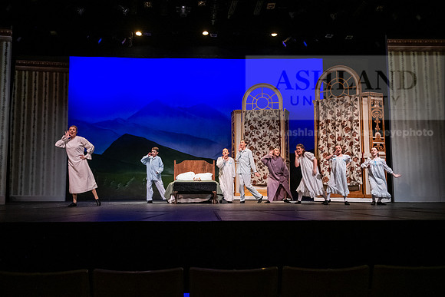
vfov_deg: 37.9
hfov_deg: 54.4
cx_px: 222
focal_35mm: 35
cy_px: 148
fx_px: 433
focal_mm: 35
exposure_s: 1/200
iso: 5000
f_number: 3.2
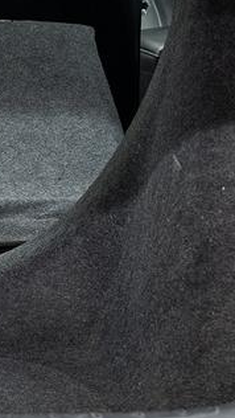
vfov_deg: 8.6
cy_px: 98
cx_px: -272
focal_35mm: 251
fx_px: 2778
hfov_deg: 4.8
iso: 100
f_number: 5.6
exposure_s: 1/2
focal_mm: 52.1
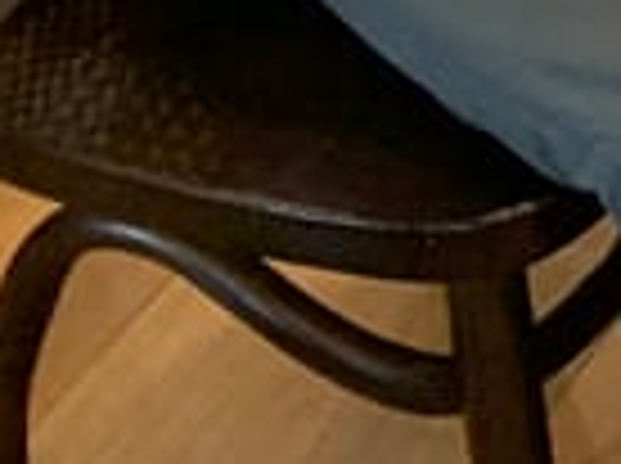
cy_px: -1016
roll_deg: -1.5
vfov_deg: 7.5
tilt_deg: -19.8
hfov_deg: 9.3
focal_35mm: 170
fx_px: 3044
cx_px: 1863
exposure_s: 1/60
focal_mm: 4.25
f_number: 1.8
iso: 320
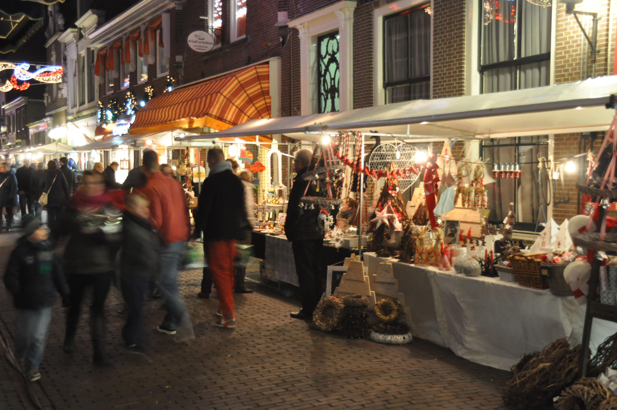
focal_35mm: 45
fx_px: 770
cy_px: 205
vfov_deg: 29.8
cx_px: 308
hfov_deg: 43.7
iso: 1250
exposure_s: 1/5
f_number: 4
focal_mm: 30
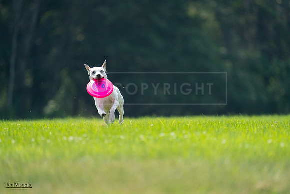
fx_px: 4834
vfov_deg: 2.3
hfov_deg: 3.4
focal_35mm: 600
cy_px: 97
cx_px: 145
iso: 2500
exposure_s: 1/4000
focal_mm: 600
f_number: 6.3
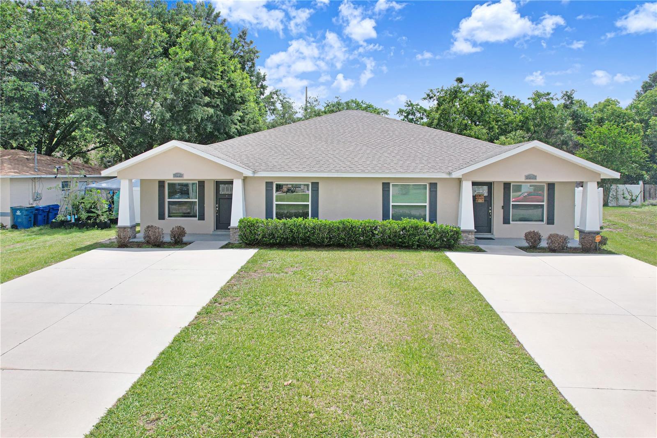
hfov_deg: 78.6
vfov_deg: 57.2
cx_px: 328
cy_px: 219
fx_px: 401
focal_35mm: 22
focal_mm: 8.38
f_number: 2.8
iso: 200
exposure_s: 1/1600
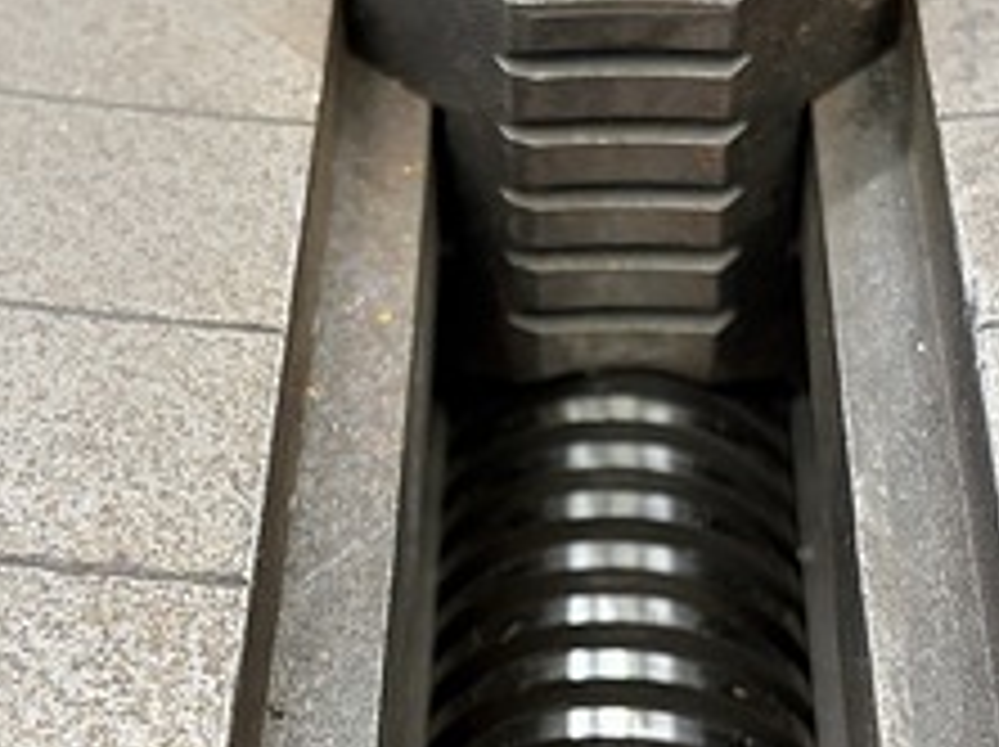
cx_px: 549
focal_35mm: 75
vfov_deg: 19.5
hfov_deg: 26.0
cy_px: 540
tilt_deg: -46.7
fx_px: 2162
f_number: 1.6
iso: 250
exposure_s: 1/60
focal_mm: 5.96
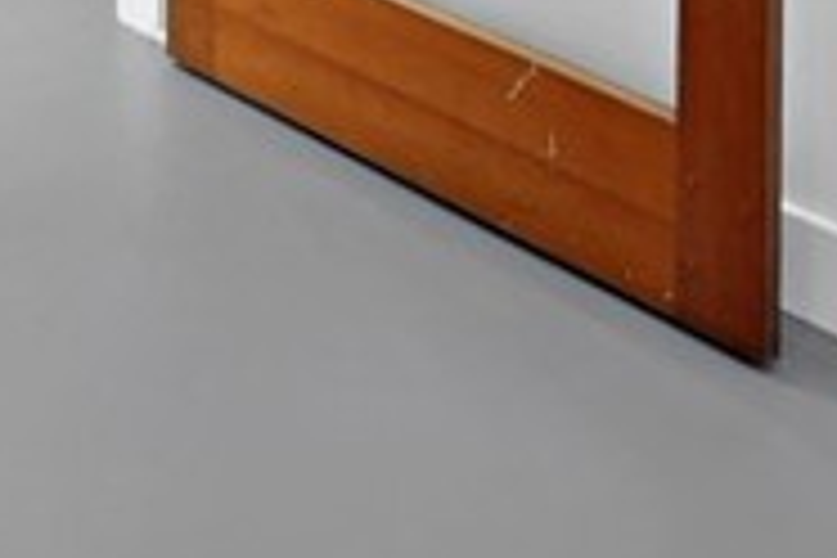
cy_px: -866
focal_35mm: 88
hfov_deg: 20.6
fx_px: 2046
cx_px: -315
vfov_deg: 11.9
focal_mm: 16
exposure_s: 1/15
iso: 250
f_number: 4
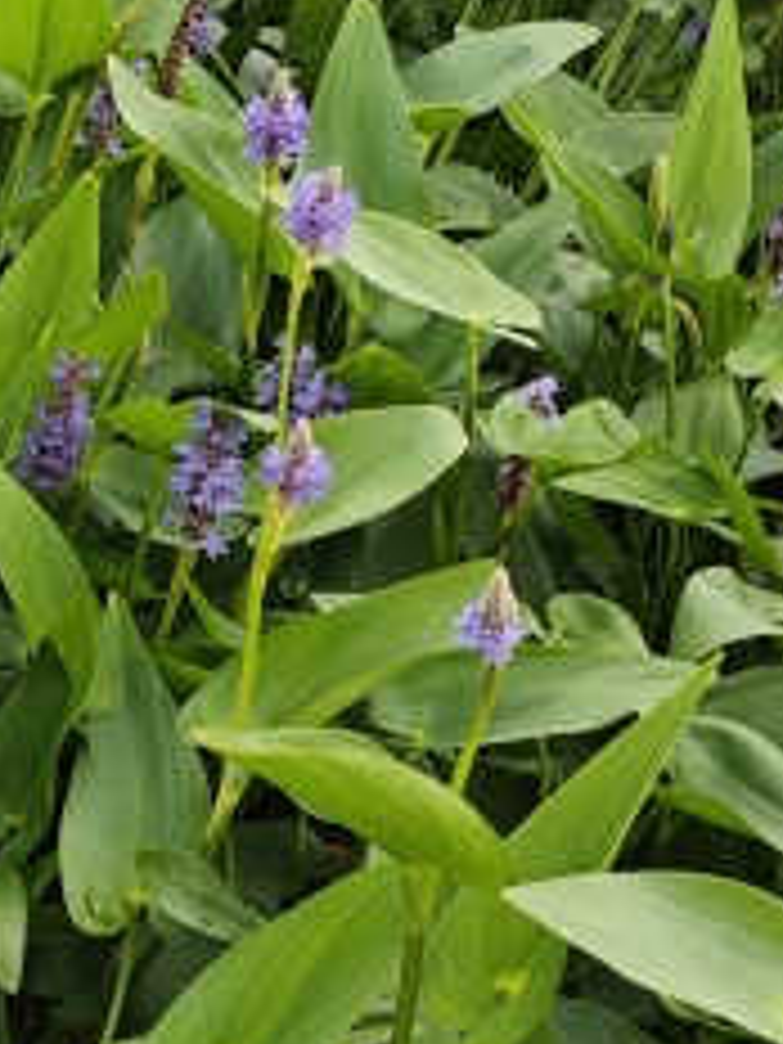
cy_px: 911
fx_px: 3197
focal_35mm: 106
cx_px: -549
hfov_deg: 12.9
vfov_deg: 18.3
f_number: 1.6
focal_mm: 6.55
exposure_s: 1/899
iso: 50
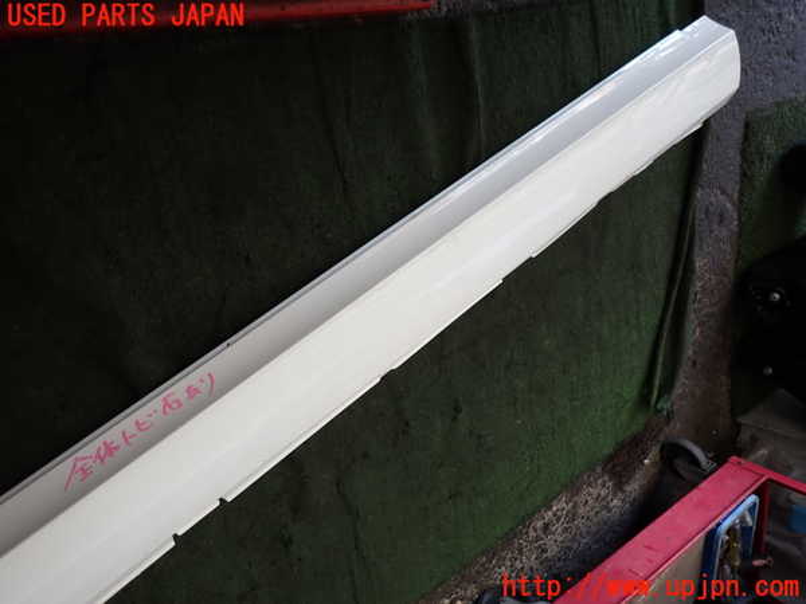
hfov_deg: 69.4
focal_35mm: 25
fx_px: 582
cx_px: 403
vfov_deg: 54.9
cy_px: 302
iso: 100
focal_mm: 4.5
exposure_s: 1/60
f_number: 2
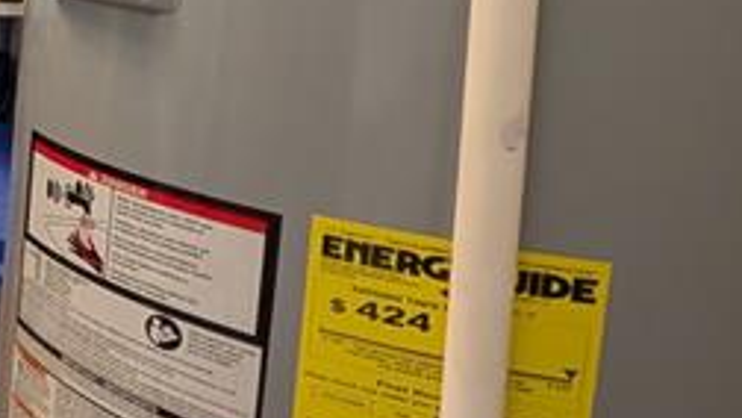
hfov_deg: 20.0
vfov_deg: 21.3
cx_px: -713
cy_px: -65
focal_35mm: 53
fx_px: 1043
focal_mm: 2.02
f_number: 1.7
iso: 252
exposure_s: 1/24
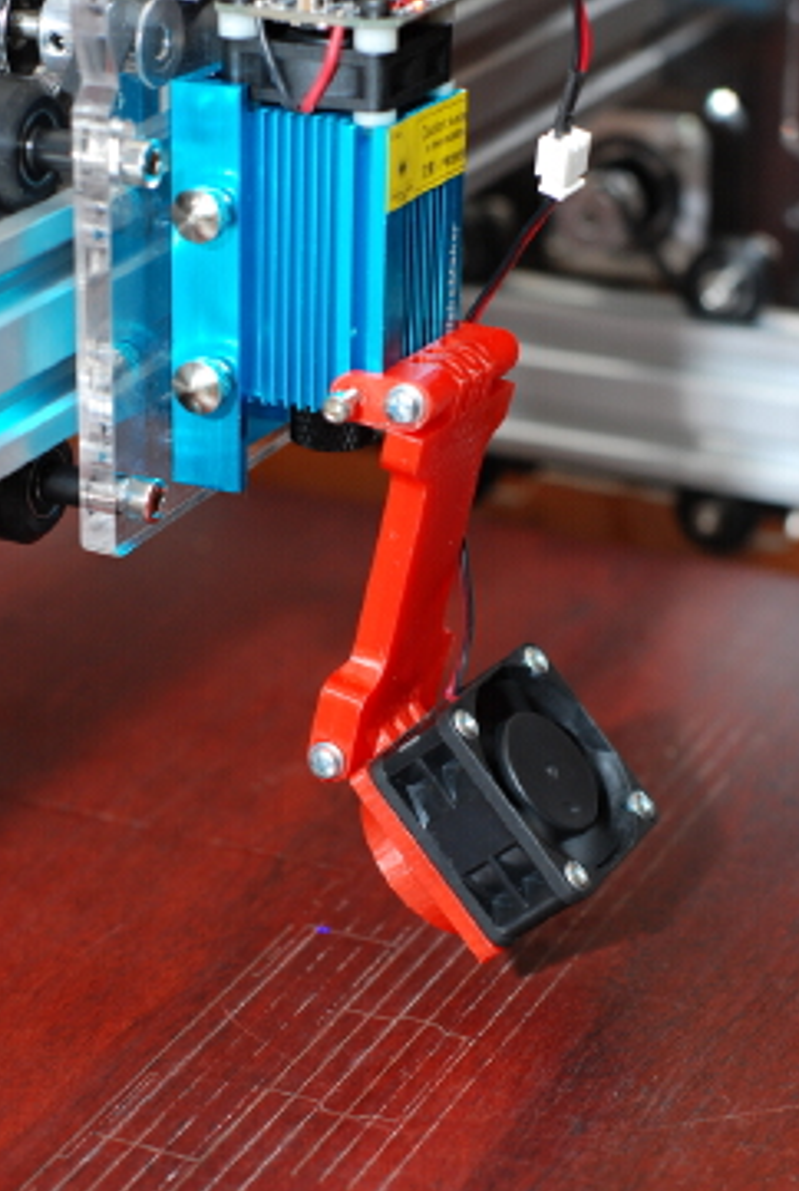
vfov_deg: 24.4
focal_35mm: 83
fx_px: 2752
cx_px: 370
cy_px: 653
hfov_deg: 16.5
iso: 400
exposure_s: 1/60
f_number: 4.8
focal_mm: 50
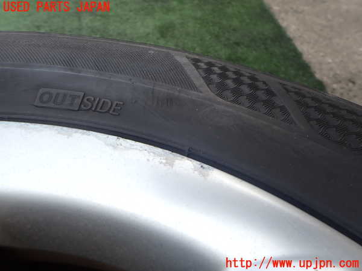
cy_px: 136
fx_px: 261
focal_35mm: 25
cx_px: 181
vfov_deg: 54.9
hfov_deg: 69.4
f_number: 2.8
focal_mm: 4.5
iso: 100
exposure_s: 1/160
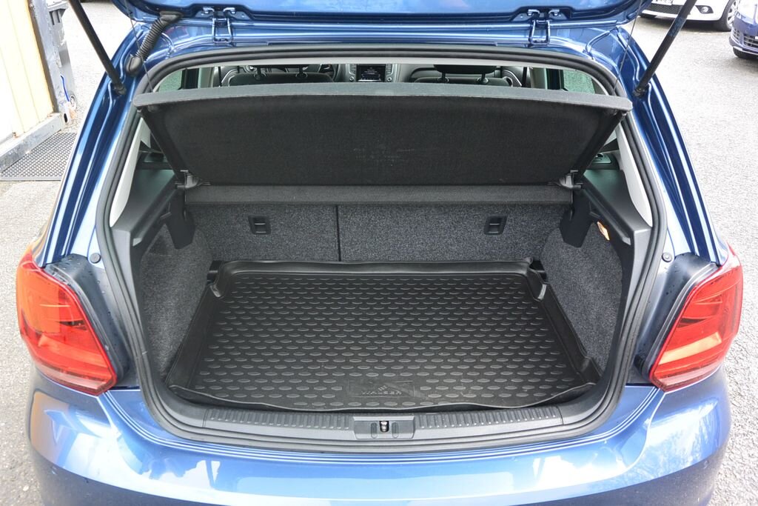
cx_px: 379
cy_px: 253
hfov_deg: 65.5
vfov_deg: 46.4
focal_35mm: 28
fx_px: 590
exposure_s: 1/160
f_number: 3.5
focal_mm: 10.7
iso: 160
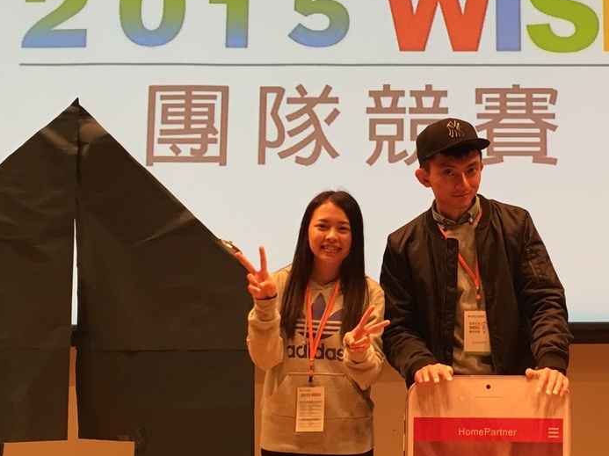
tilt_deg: +7.7
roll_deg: +0.7
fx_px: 1178
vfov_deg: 21.9
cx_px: 504
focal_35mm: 67
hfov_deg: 28.3
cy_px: 205
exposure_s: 1/30
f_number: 2.2
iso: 80
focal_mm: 4.15
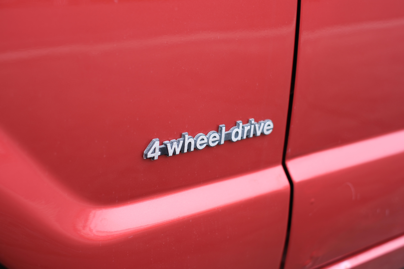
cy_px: 134
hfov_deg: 37.5
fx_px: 595
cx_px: 202
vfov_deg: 25.5
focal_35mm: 53
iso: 125
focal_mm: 35
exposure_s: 1/350
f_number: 2.8
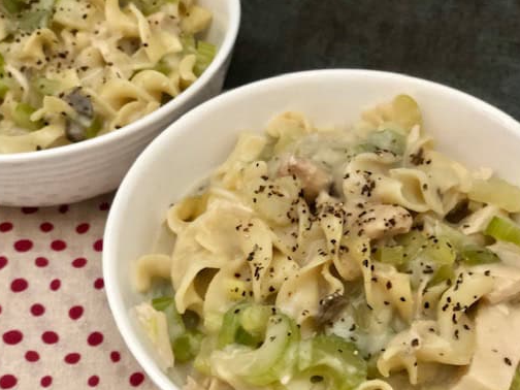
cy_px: 243
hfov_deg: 29.4
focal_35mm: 66
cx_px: 268
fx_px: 991
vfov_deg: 22.2
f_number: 2.4
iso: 160
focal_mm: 6
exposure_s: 1/9
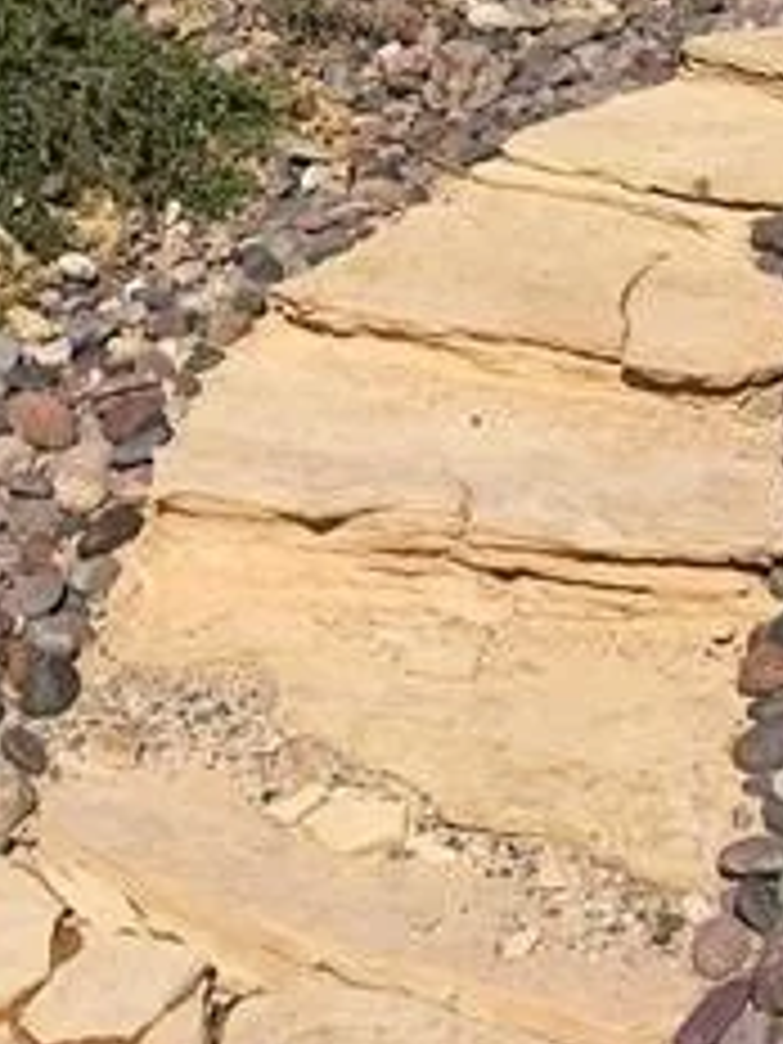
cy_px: -148
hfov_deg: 19.6
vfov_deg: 24.0
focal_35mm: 75
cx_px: 374
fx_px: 2262
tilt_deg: -5.2
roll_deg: +2.0
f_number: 2.2
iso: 25
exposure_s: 1/3344
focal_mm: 4.15
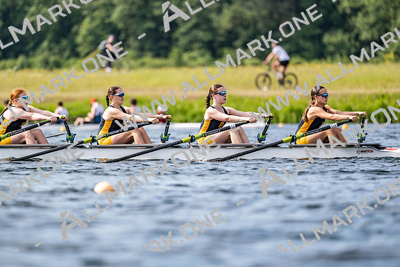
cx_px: 200
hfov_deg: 5.2
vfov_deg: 3.4
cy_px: 134
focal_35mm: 400
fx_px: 4445
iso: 320
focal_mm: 400
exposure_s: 1/2500
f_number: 4.5
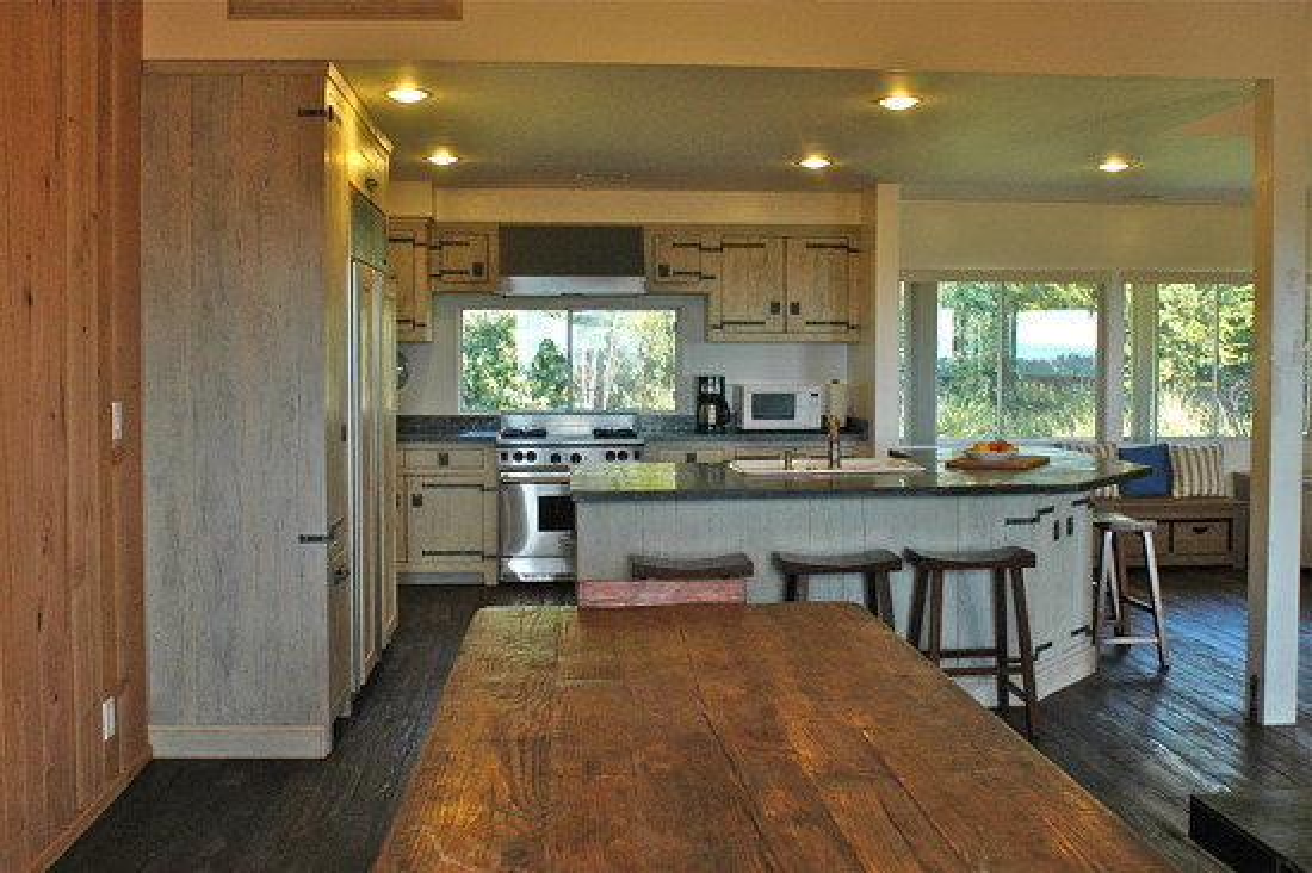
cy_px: 436
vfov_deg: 43.6
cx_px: 656
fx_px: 1093
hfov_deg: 62.0
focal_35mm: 30
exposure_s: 1/100
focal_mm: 20
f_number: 5
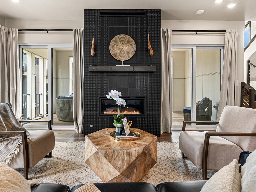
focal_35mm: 20
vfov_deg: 65.9
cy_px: 91
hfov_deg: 81.7
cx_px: 121
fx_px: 148
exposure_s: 1/2
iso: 200
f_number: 8
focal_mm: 16
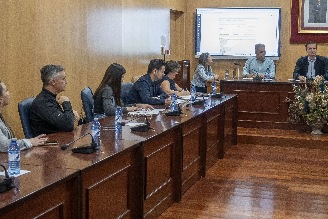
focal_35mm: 58
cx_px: 160
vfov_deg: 23.4
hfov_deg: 34.5
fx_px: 528
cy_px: 91
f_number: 4
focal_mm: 22
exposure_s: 1/125
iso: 1800
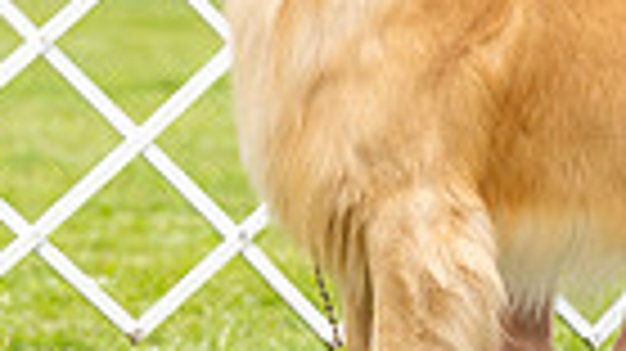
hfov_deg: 2.4
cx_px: 453
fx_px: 14897
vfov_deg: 1.4
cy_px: -194
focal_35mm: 898
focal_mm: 176
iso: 400
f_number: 4
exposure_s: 1/800
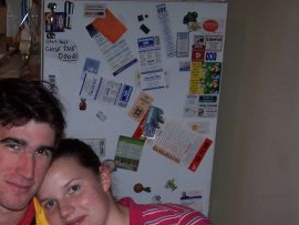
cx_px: 72
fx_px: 640
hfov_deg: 26.0
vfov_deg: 19.5
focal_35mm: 74
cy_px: 204
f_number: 2.8
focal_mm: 6.7
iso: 140
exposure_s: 1/60
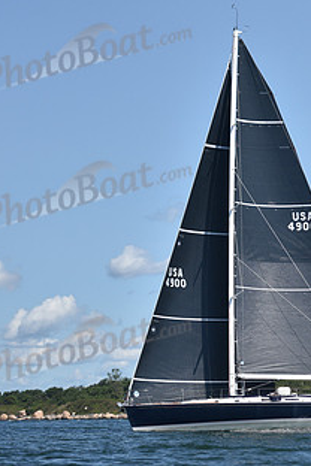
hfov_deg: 8.0
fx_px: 2216
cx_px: 270
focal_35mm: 171
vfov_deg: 12.0
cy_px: 249
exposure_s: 1/8000
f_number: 3.2
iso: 250
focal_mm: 92
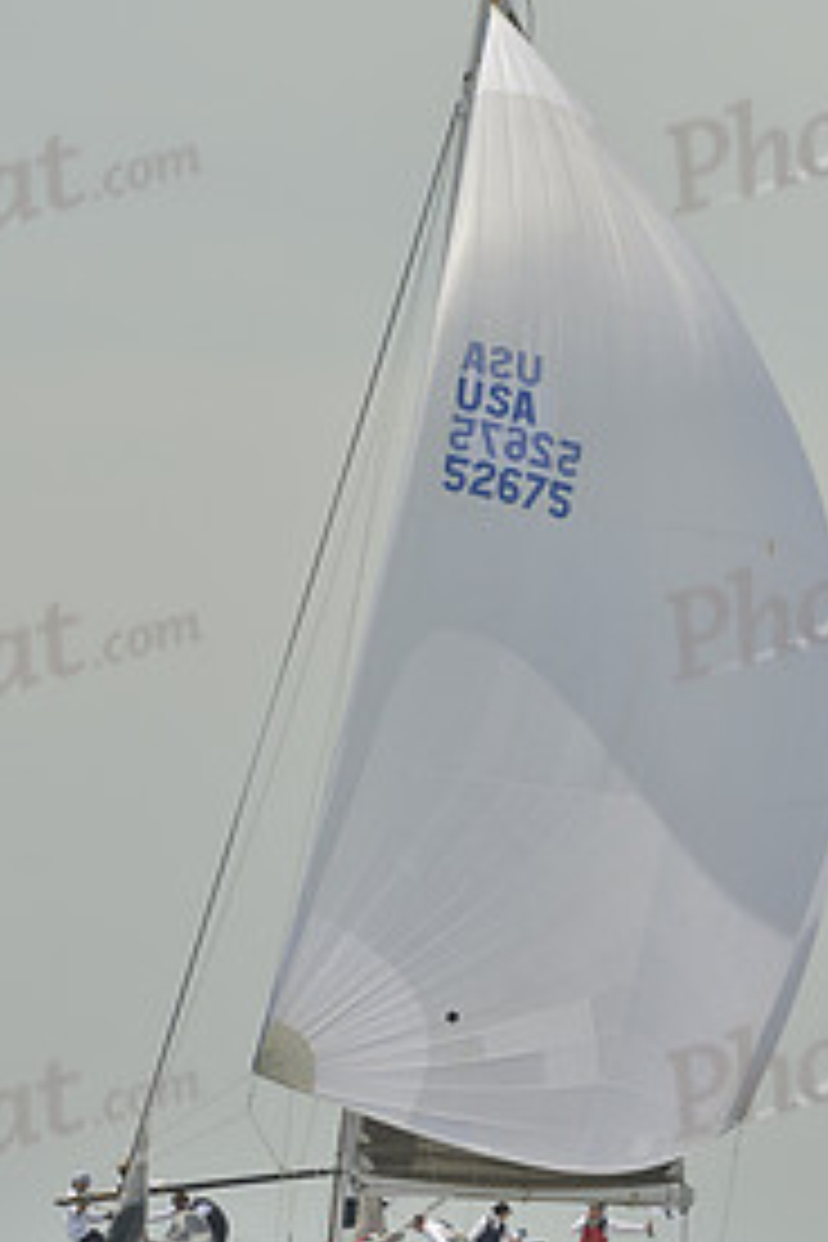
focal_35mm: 357
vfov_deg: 5.8
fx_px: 12316
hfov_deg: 3.9
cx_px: 434
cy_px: 396
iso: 280
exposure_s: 1/1250
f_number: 10
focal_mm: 170
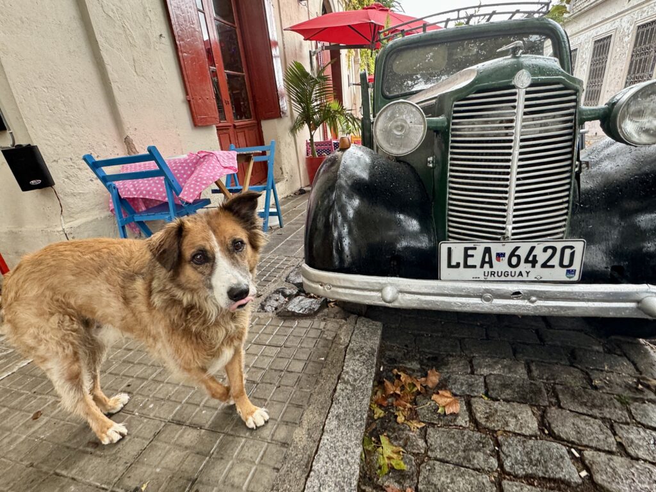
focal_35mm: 14
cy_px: 246
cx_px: 328
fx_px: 265
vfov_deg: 85.7
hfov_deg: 102.1
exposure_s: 1/99
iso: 125
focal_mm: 2.22
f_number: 2.2
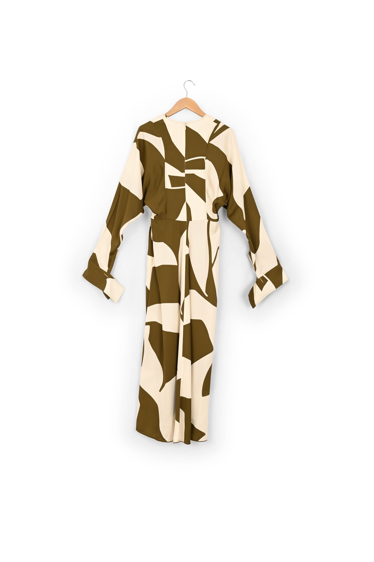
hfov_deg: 35.9
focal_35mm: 37
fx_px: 577
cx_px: 187
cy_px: 281
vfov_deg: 51.9
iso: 200
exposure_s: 1/100
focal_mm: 37
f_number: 11
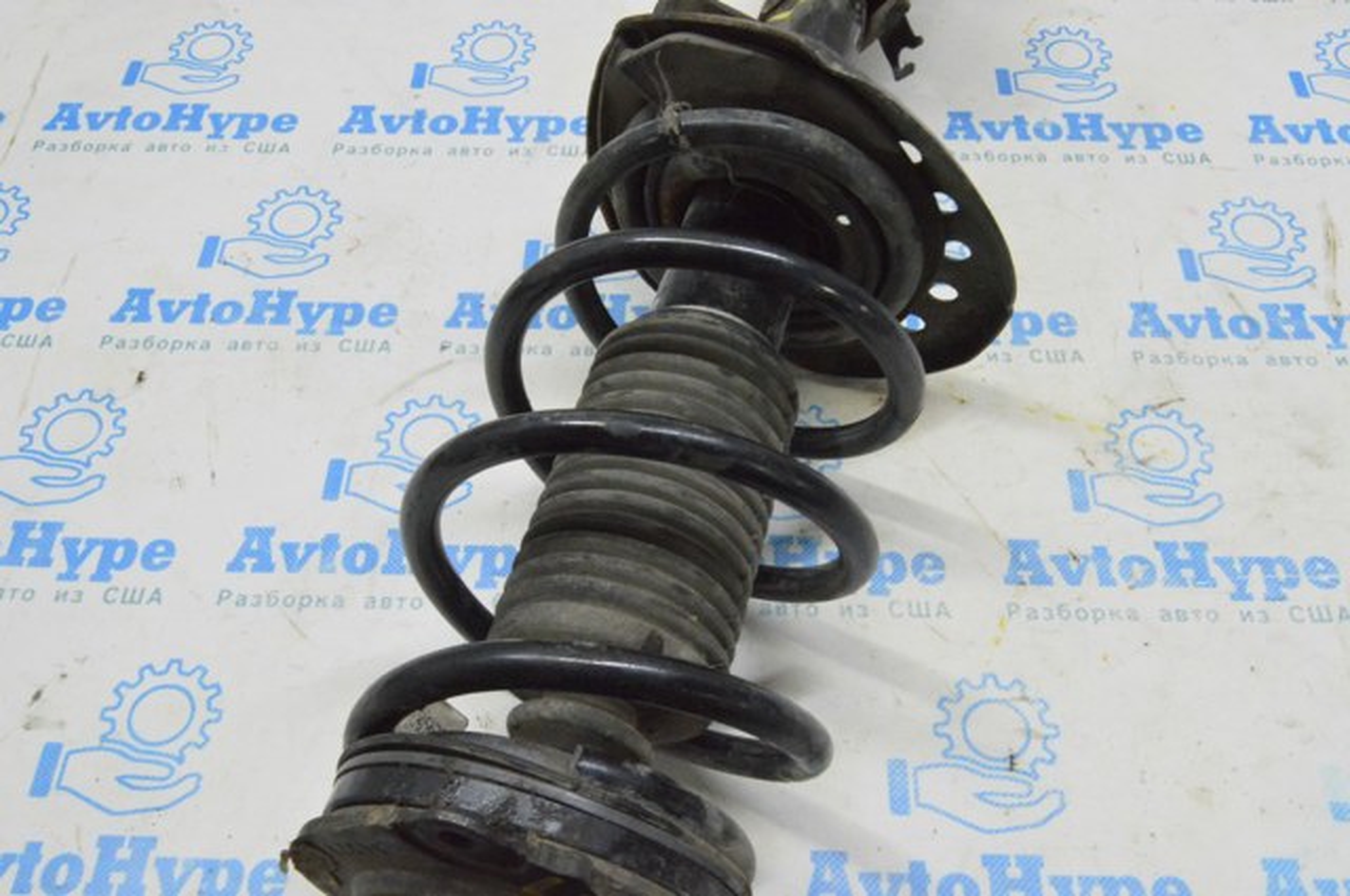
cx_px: 675
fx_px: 1292
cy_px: 448
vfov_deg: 38.3
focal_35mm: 34
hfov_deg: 55.2
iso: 6400
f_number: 20
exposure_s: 1/20
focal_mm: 23
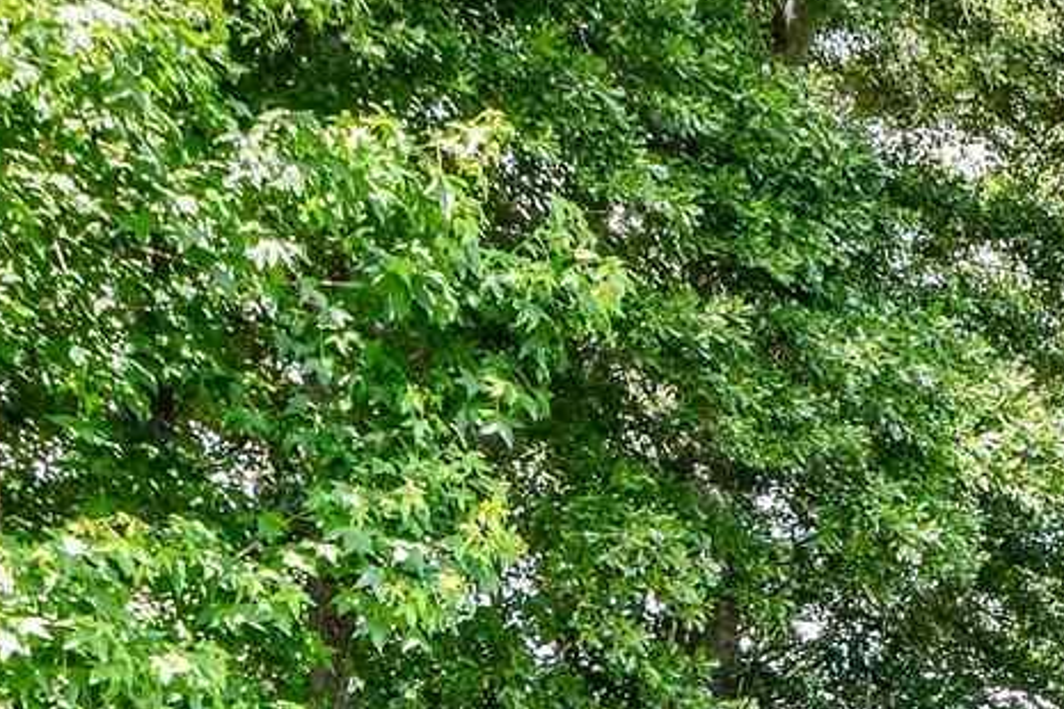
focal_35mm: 99
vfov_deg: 12.5
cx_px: 2126
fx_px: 2926
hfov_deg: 16.1
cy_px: 1299
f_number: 8
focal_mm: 15
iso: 400
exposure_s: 1/640
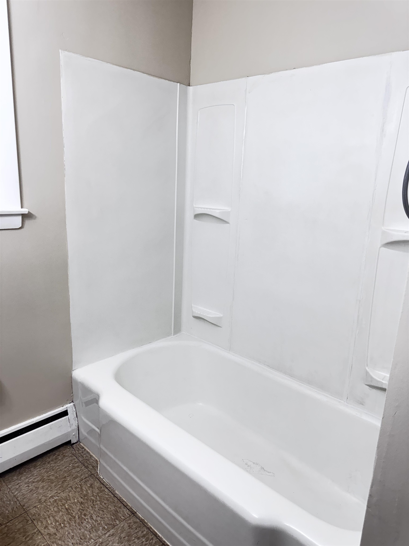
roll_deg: -1.8
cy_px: 273
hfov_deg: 56.8
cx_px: 204
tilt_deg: -14.4
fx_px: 378
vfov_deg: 71.6
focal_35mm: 24
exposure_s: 1/120
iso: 160
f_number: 1.78
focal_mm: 6.76
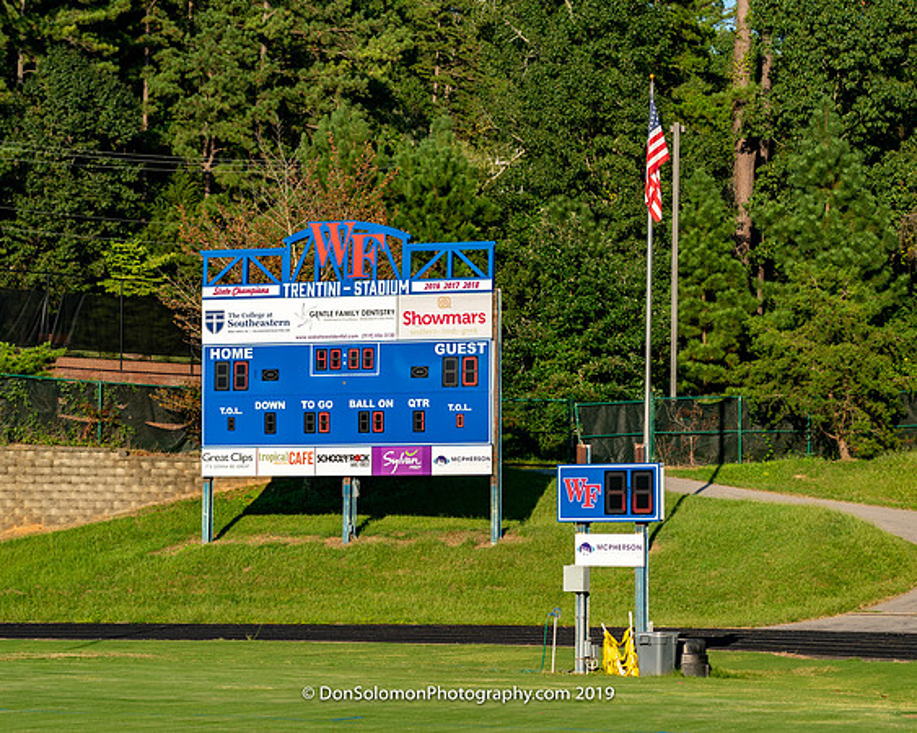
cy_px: 366
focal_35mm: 126
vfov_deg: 12.3
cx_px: 458
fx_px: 3411
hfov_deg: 15.3
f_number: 4.5
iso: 100
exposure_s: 1/1000
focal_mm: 111
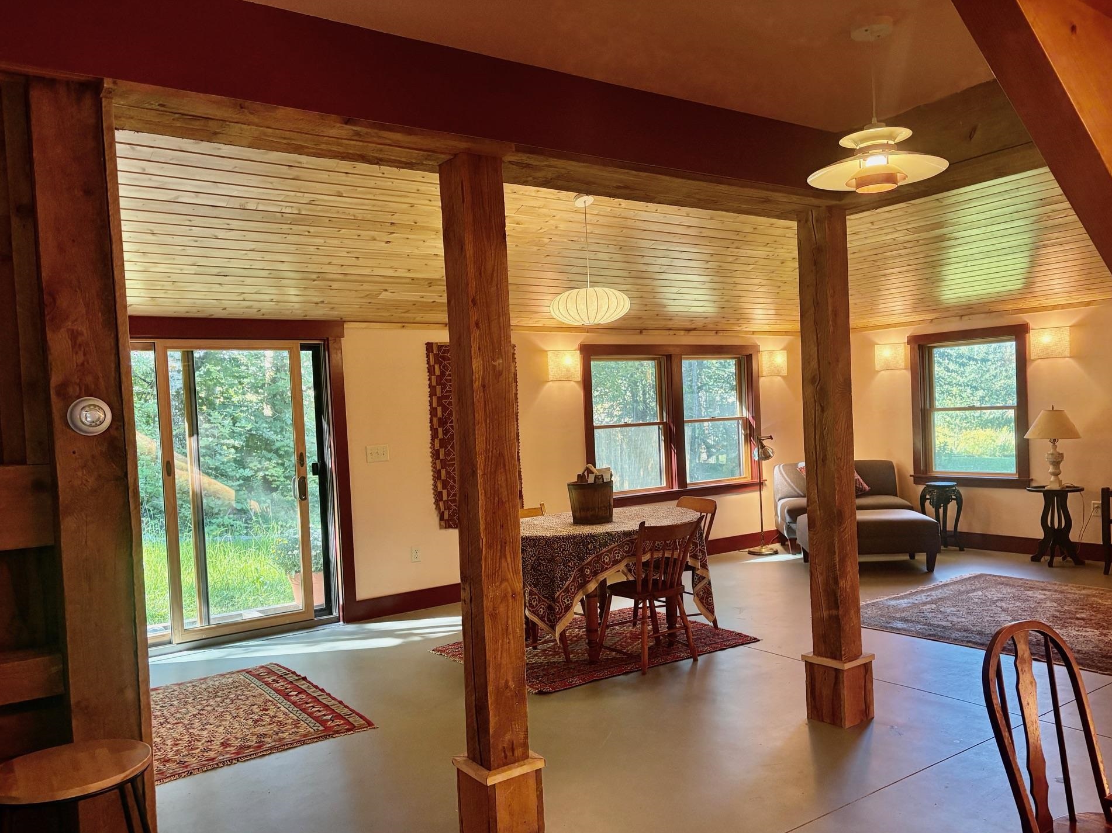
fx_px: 899
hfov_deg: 63.4
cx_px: 580
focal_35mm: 28
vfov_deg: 49.7
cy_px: 447
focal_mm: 5.96
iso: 200
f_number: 1.6
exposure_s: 1/60
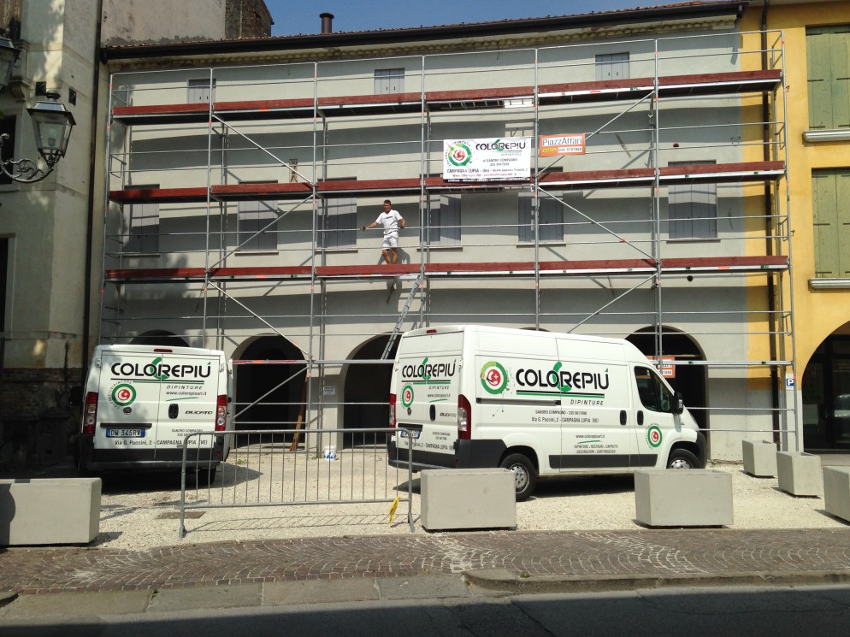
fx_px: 835
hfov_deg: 54.0
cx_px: 425
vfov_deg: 41.8
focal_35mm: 34
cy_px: 311
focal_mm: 4.12
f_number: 2.4
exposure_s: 1/2710
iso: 50
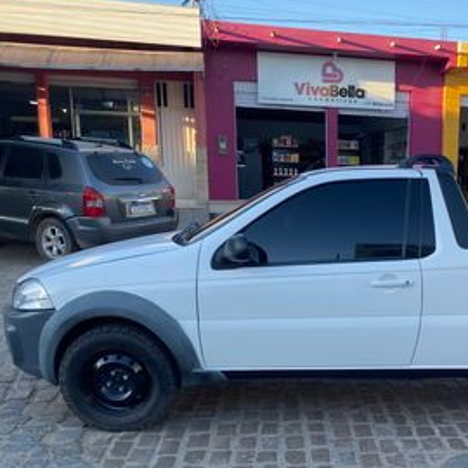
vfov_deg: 41.5
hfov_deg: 39.8
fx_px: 612
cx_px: 390
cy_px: 296
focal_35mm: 40
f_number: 1.8
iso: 32
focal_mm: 4.25
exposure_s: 1/272
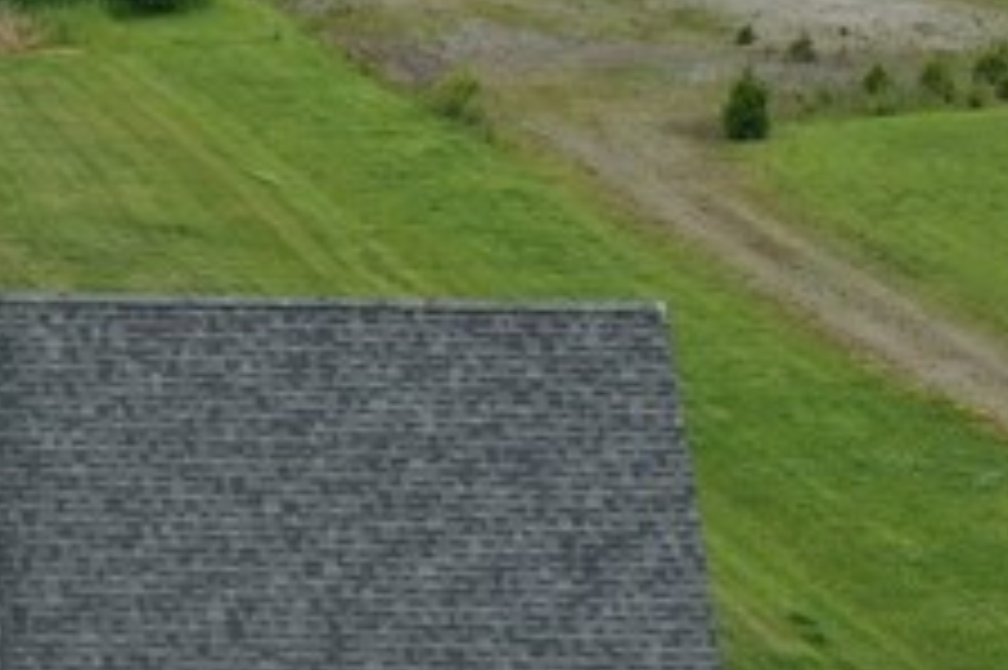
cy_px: 809
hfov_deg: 13.7
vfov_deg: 9.9
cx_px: -738
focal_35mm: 136
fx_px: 3805
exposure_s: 1/60
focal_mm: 10.26
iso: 100
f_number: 3.5
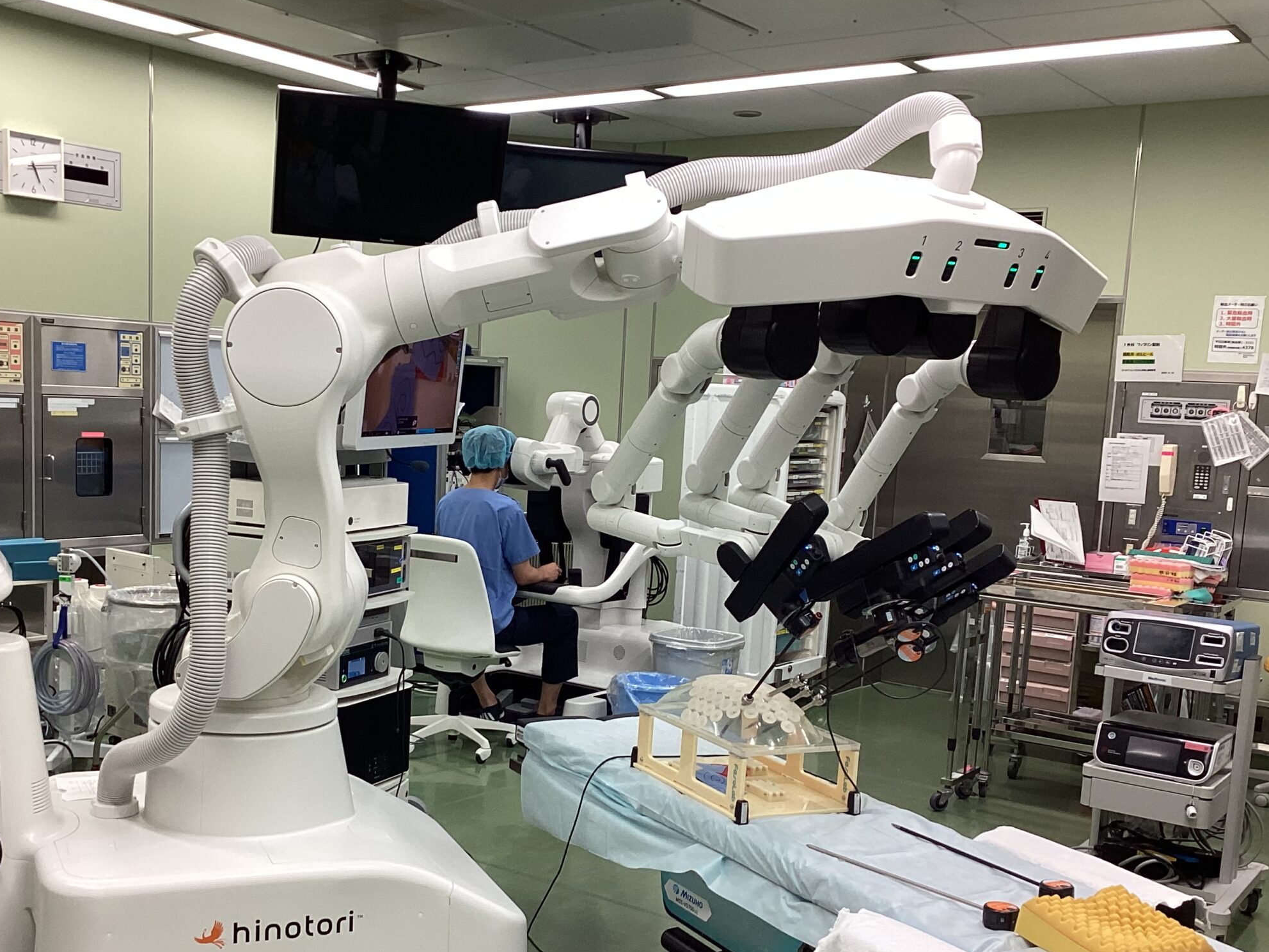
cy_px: 587
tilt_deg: -6.9
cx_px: 548
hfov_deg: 46.7
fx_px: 1466
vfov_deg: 35.8
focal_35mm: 40
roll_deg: -3.3
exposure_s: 1/60
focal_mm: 3.3
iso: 50
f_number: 2.4
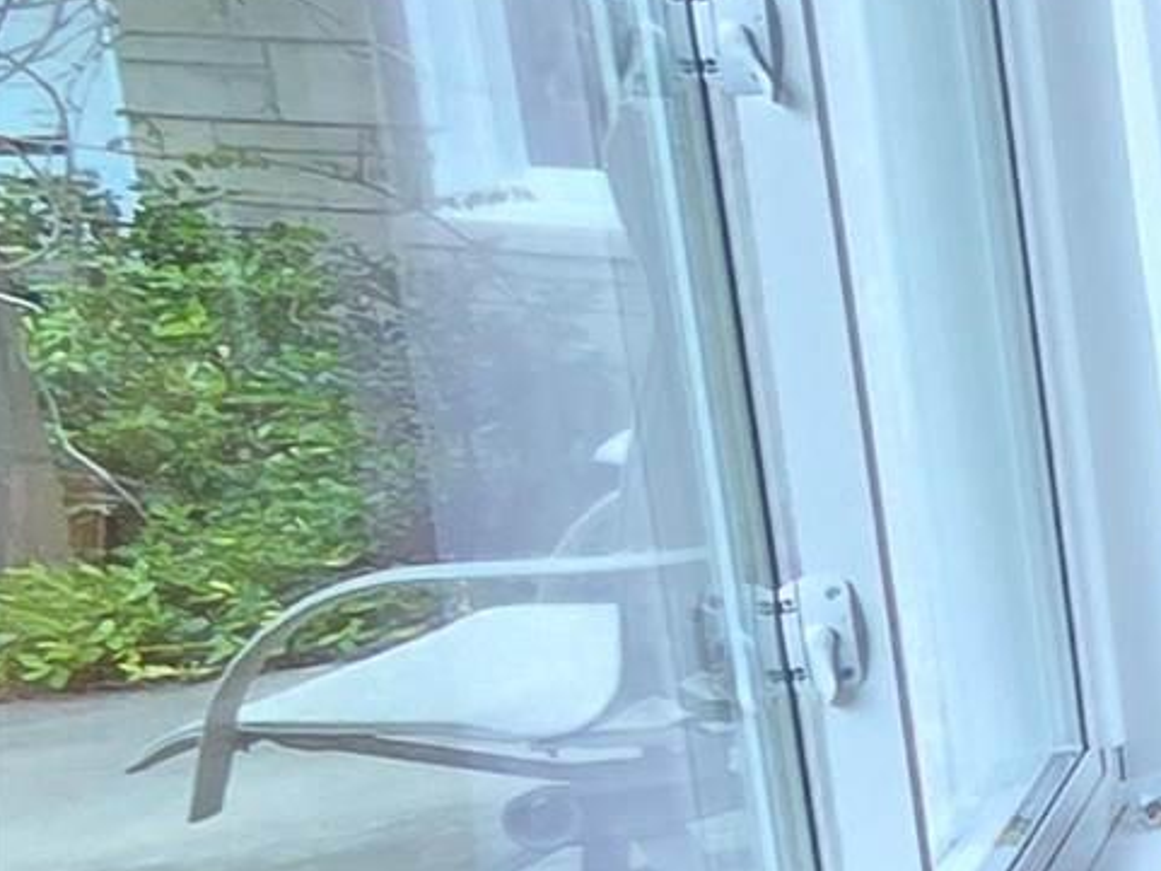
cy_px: 429
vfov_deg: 17.8
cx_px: 3698
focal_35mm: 83
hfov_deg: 10.7
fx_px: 2784
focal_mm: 2.2
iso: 200
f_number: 2.2
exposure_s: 1/120
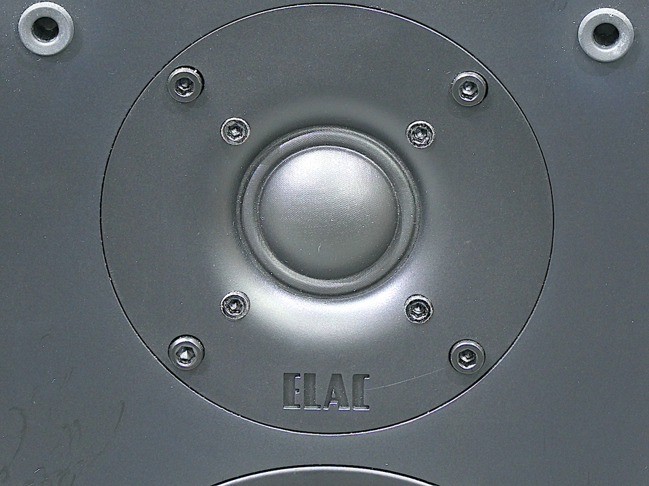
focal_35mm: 347
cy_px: 243
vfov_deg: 4.3
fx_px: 6506
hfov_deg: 5.7
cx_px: 324
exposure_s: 2.5
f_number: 6
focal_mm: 62.1
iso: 200
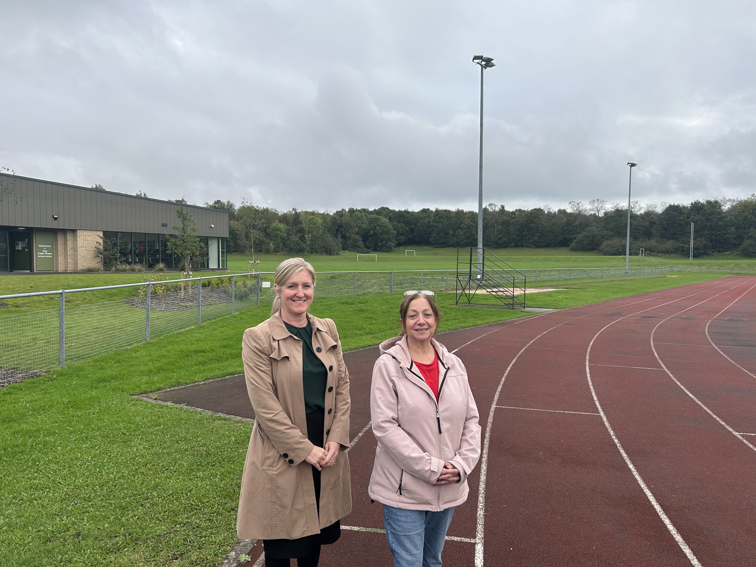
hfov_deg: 67.3
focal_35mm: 26
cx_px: 378
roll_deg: +0.8
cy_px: 284
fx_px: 568
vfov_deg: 53.1
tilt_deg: -1.4
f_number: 1.5
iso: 50
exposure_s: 1/692
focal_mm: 5.7
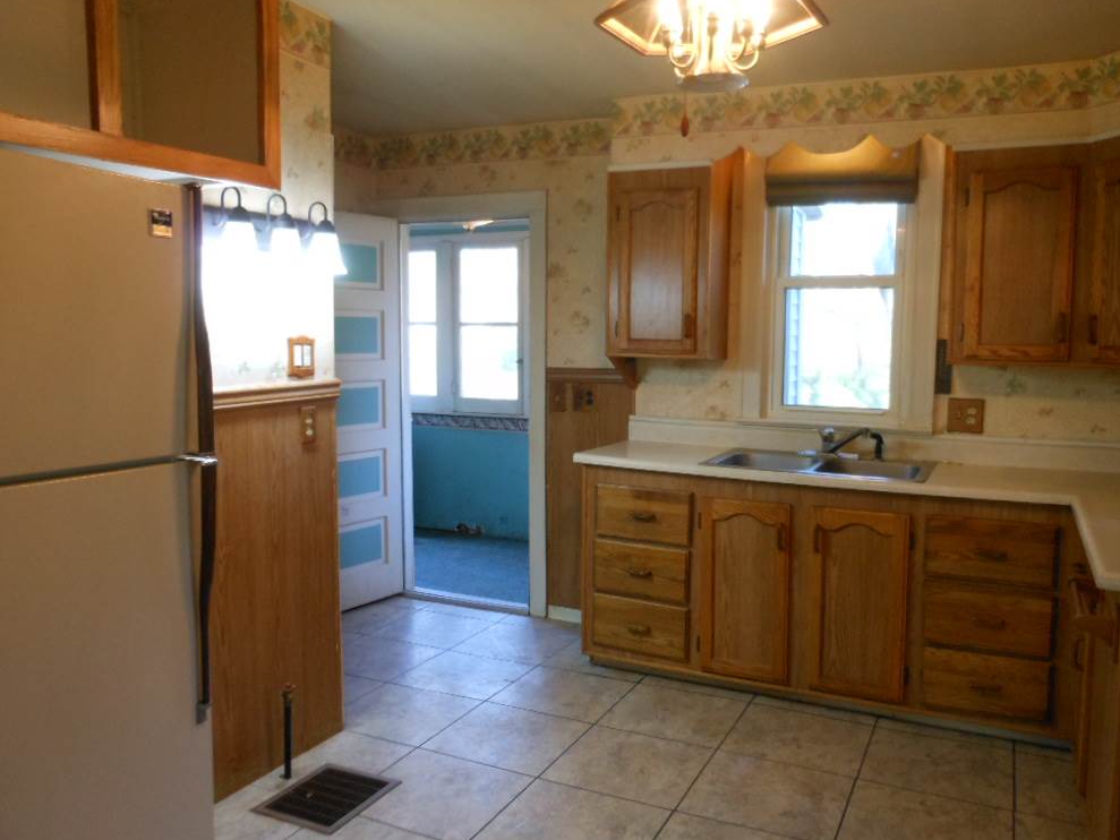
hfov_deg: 61.7
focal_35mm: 29
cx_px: 562
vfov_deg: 48.2
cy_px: 430
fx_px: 938
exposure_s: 1/30
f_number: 3.7
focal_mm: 5
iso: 320
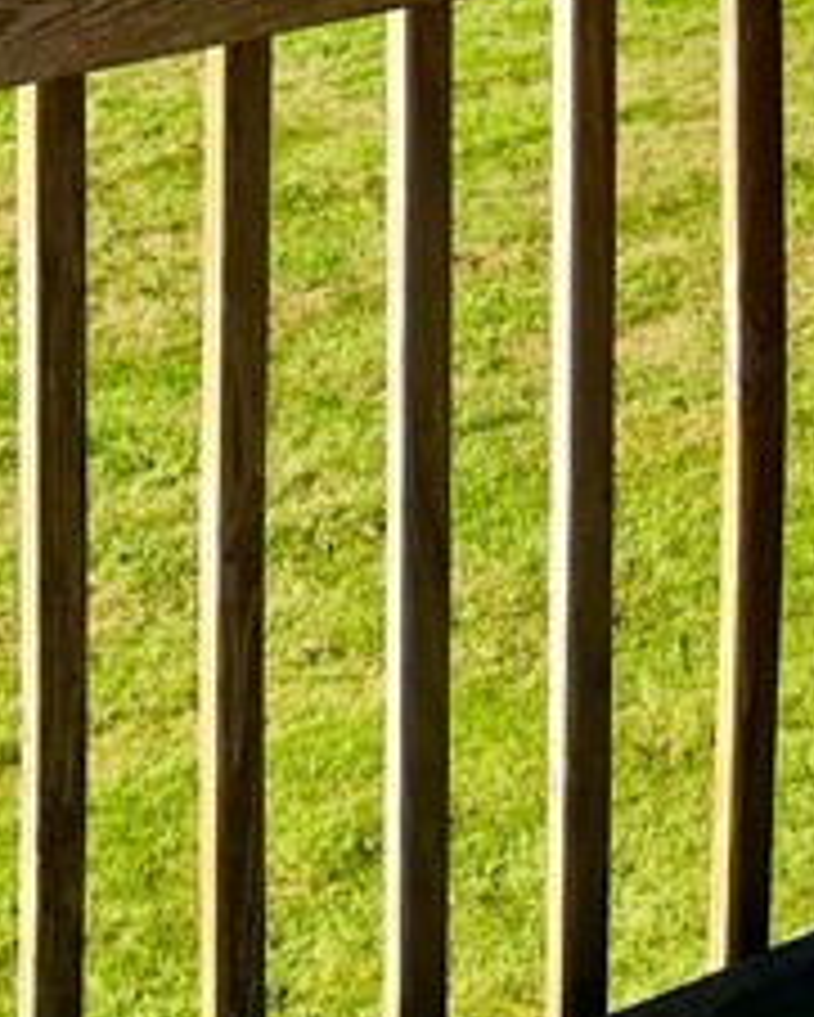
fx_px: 3732
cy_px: -428
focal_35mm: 124
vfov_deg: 14.6
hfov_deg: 12.3
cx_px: 0
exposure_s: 1/923
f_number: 1.8
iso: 20
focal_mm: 4
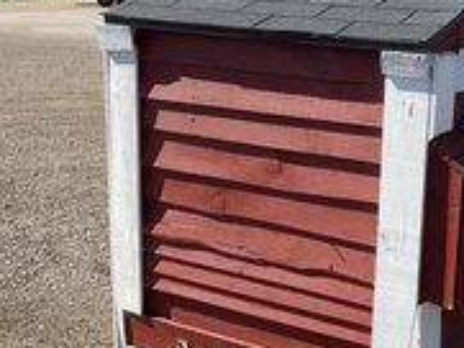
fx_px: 858
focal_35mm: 64
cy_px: 166
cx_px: 390
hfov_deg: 29.4
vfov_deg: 23.0
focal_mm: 3
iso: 25
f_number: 1.8
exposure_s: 1/1144
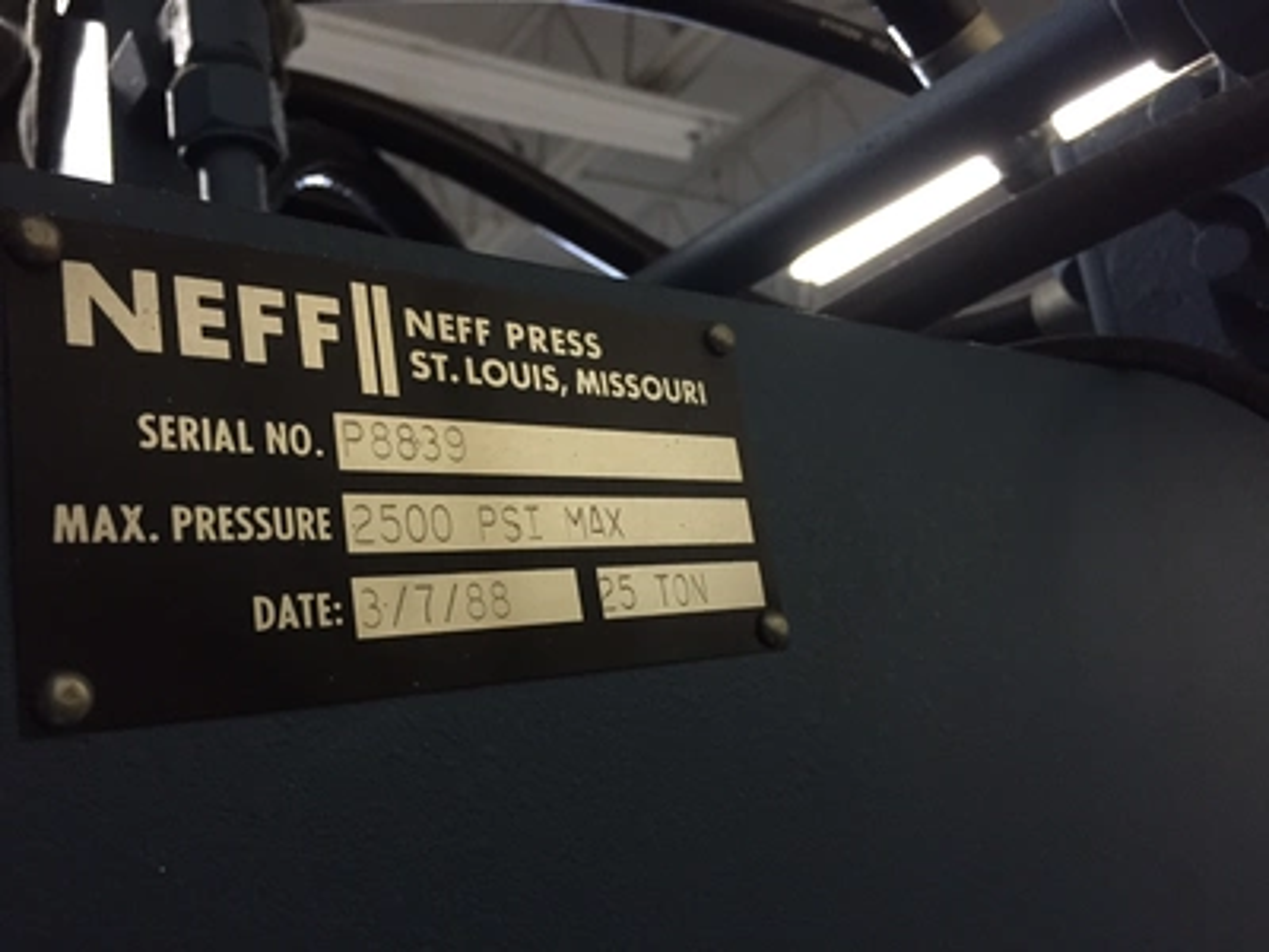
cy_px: 476
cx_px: 634
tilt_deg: +12.5
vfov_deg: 48.2
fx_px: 1063
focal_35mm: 29
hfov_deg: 61.7
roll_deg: +7.5
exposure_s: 1/15
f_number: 2.2
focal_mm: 4.15
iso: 320
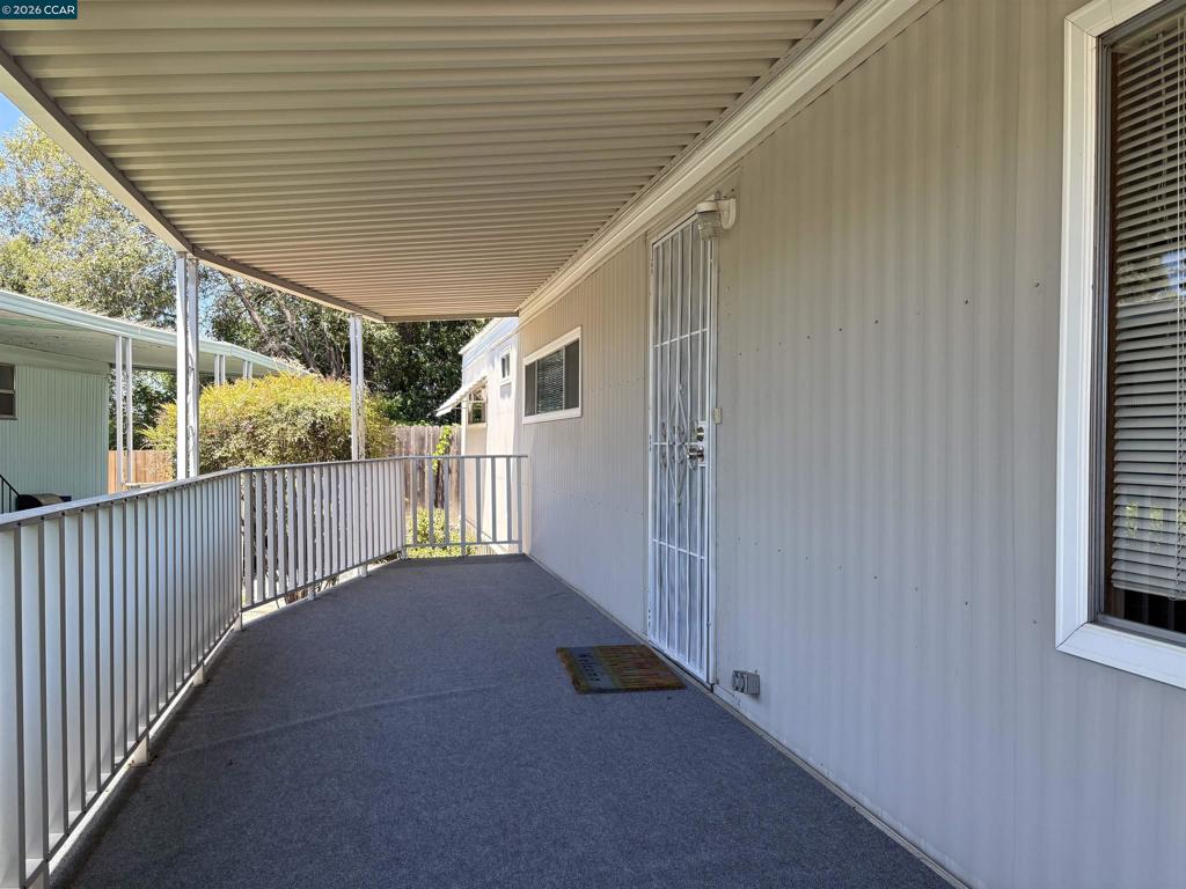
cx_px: 593
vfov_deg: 53.1
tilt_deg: -0.2
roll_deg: +0.2
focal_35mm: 26
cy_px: 444
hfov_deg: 67.3
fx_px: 891
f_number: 1.6
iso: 50
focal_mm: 5.96
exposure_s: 1/503
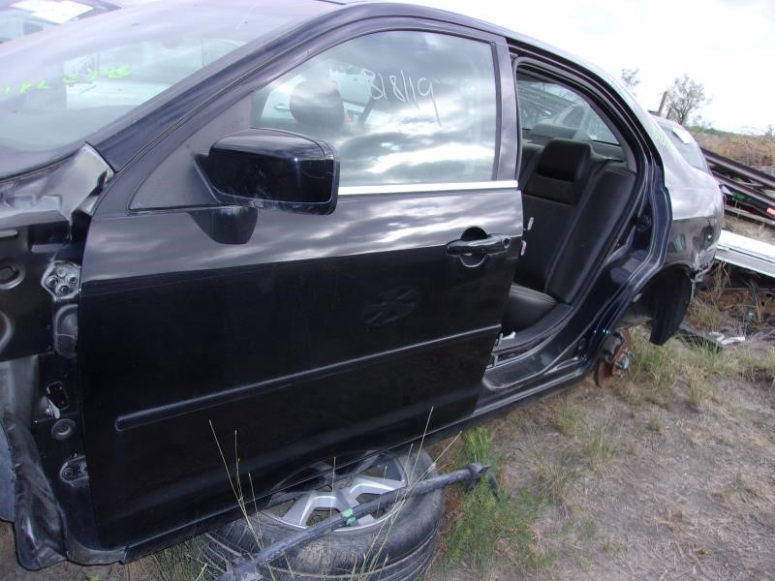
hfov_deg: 65.3
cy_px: 290
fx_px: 604
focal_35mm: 27
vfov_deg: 51.4
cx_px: 388
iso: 80
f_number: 3
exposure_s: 1/280
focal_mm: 4.9
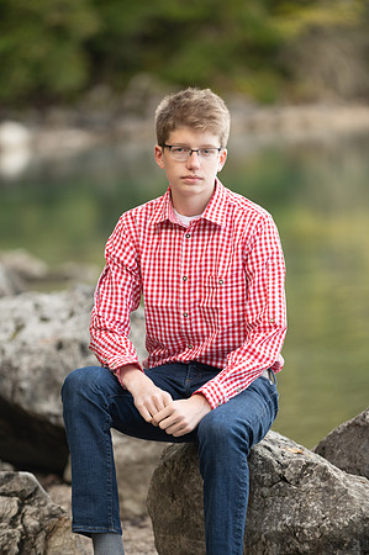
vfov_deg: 11.4
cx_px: 184
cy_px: 278
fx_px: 2774
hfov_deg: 7.6
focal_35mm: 180
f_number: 2.8
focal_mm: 180
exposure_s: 1/320
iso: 400
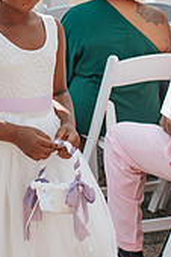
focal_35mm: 154
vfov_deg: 13.3
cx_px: 5
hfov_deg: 8.8
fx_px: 1099
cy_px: 51
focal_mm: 35
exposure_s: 1/1250
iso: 110
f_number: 2.8
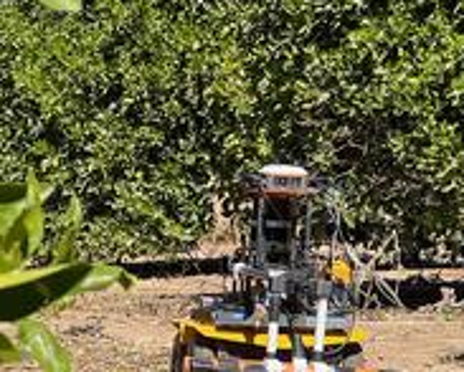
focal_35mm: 246
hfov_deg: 7.8
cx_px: 335
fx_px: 3384
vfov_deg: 6.3
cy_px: 53
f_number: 2.8
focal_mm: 9
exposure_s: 1/433
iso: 32
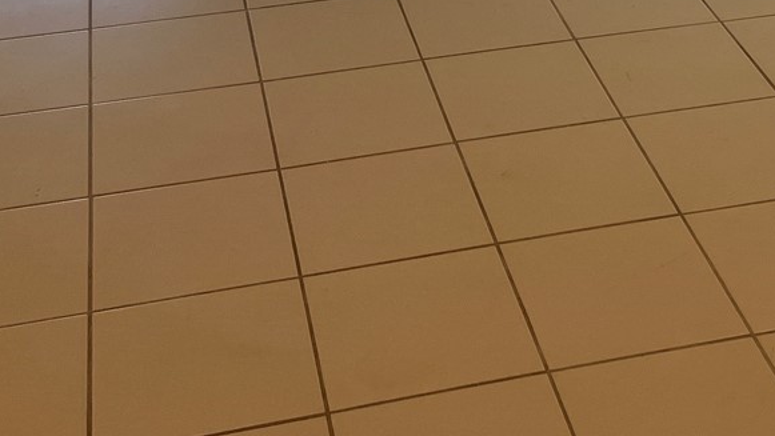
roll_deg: +0.5
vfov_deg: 13.8
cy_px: -343
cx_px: 567
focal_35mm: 78
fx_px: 1603
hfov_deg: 26.9
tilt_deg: -14.0
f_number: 1.6
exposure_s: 1/120
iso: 64
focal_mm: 5.1
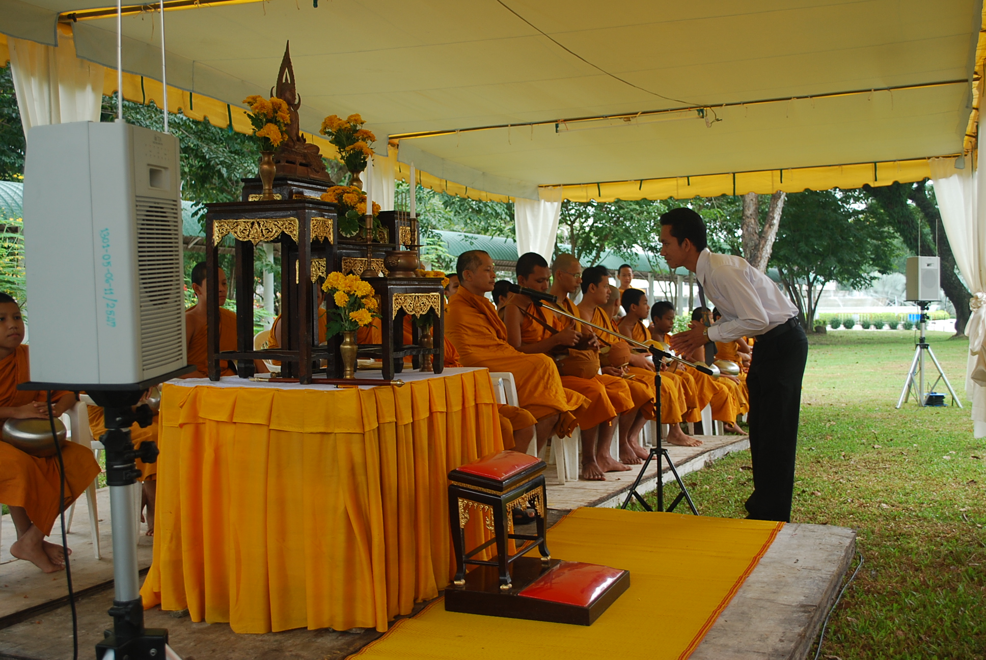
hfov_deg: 46.3
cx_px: 493
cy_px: 330
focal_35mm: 42
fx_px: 1152
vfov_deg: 32.0
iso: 200
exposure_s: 1/25
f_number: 4.5
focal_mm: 28
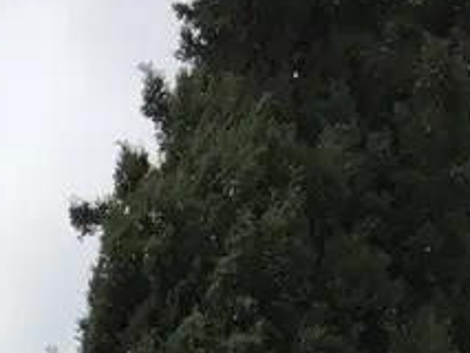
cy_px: 982
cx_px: -576
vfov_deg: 8.1
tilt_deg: +7.8
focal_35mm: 163
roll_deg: -3.2
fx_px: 2214
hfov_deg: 10.7
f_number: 2.2
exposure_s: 1/1883
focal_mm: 4.15
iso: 32
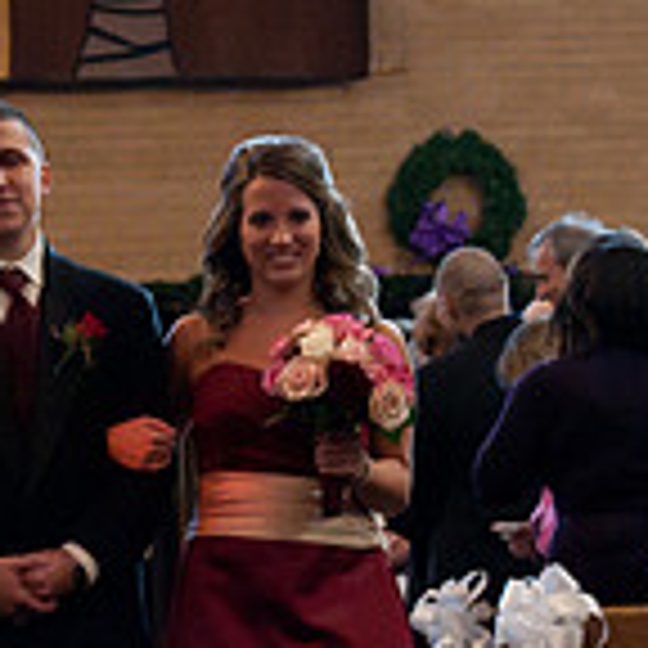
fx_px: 5062
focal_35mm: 239
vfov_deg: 7.3
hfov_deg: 7.3
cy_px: 364
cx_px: 130
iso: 5000
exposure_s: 1/80
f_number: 6.3
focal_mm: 70
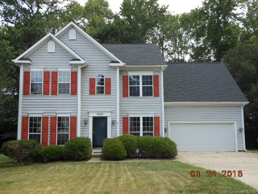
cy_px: 97
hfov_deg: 55.4
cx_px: 129
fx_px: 246
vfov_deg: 42.9
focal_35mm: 33
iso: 80
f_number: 3.5
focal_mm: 6
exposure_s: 1/400
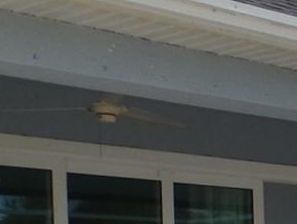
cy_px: 373
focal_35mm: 130
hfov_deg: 12.5
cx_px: 671
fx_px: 1117
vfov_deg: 10.8
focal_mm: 4.3
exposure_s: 1/280
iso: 100
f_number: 4.4
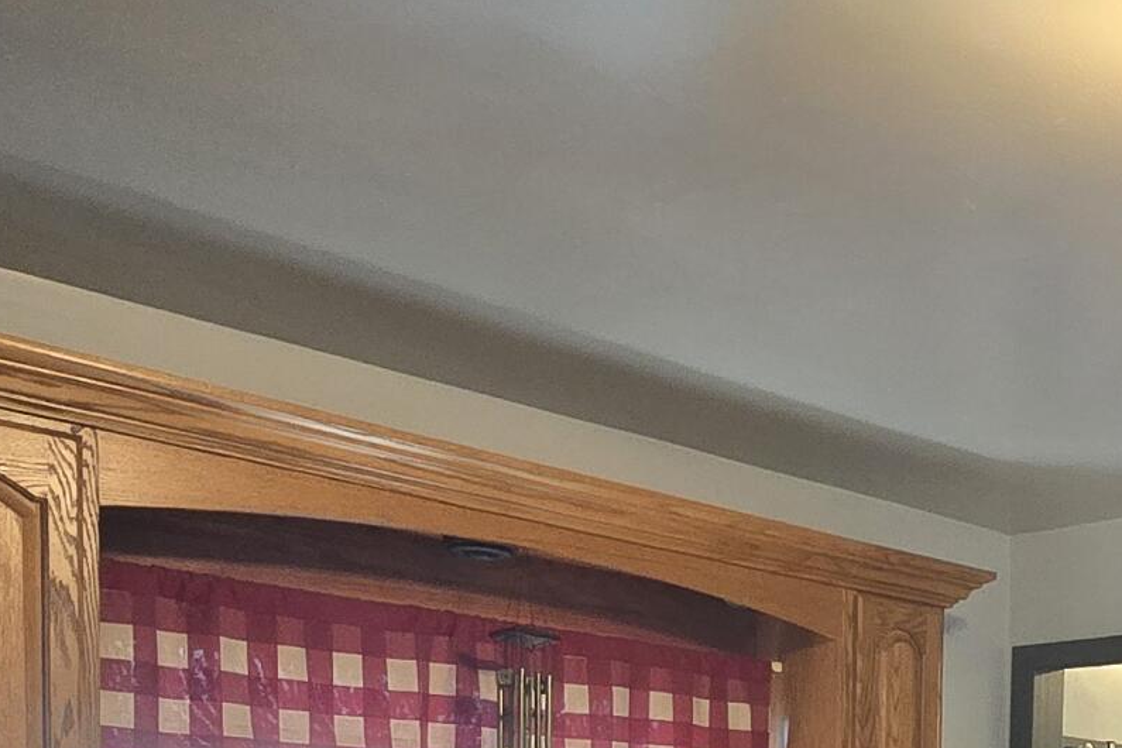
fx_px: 1589
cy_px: 1084
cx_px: 1040
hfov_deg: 36.2
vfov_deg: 22.4
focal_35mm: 51
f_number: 2.2
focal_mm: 2.2
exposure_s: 1/60
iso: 500
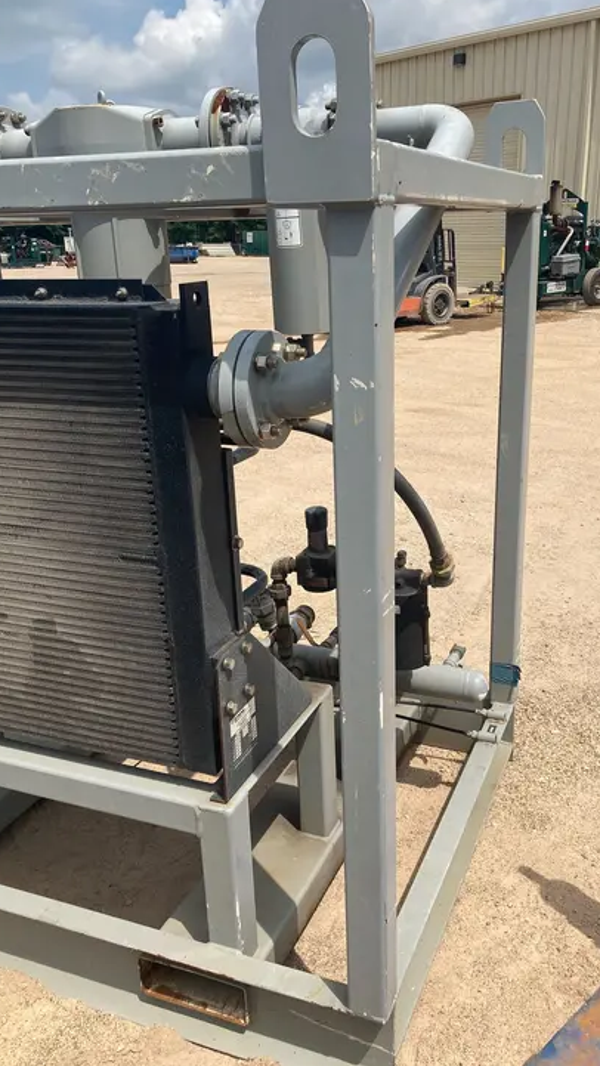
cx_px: 346
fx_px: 876
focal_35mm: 31
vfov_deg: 62.6
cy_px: 533
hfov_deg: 37.7
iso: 25
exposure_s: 1/3247
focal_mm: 3.99
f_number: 1.8
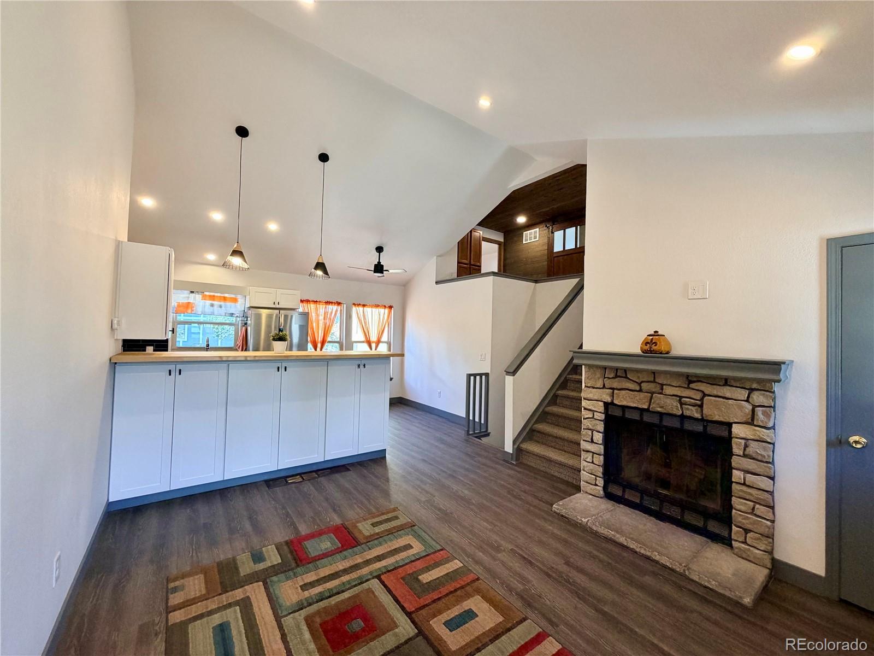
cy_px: 328
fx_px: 353
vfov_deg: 85.7
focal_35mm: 14
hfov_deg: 102.1
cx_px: 437
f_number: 2.2
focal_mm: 2.22
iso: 250
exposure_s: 1/120
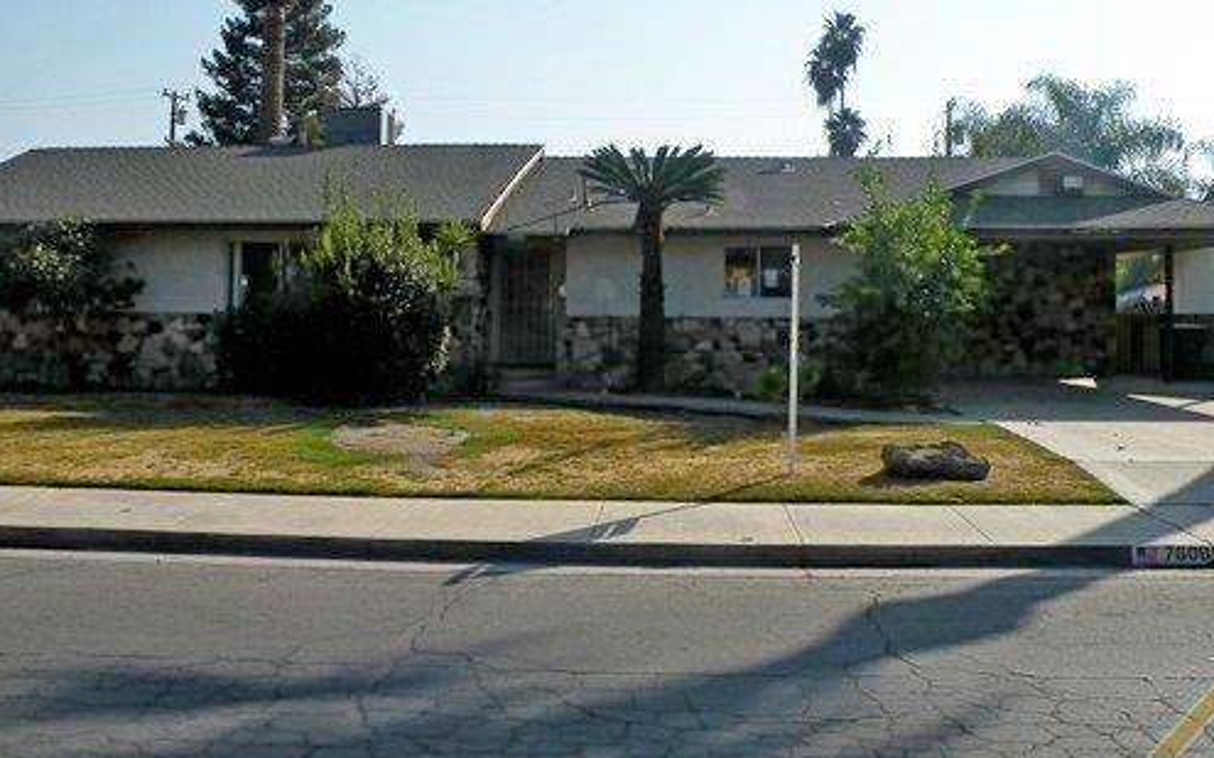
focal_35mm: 37
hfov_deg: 52.8
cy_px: 275
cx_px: 625
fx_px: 1224
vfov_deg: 34.2
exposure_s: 1/304
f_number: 7.1
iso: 64
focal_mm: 4.7
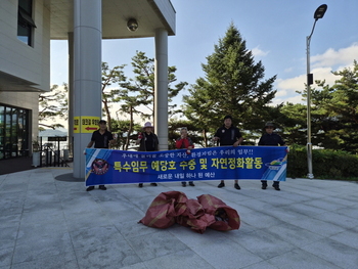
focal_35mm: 23
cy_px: 134
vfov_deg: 58.9
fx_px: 238
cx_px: 179
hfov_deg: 73.9
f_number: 1.8
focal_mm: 5.4
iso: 80
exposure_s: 1/4040
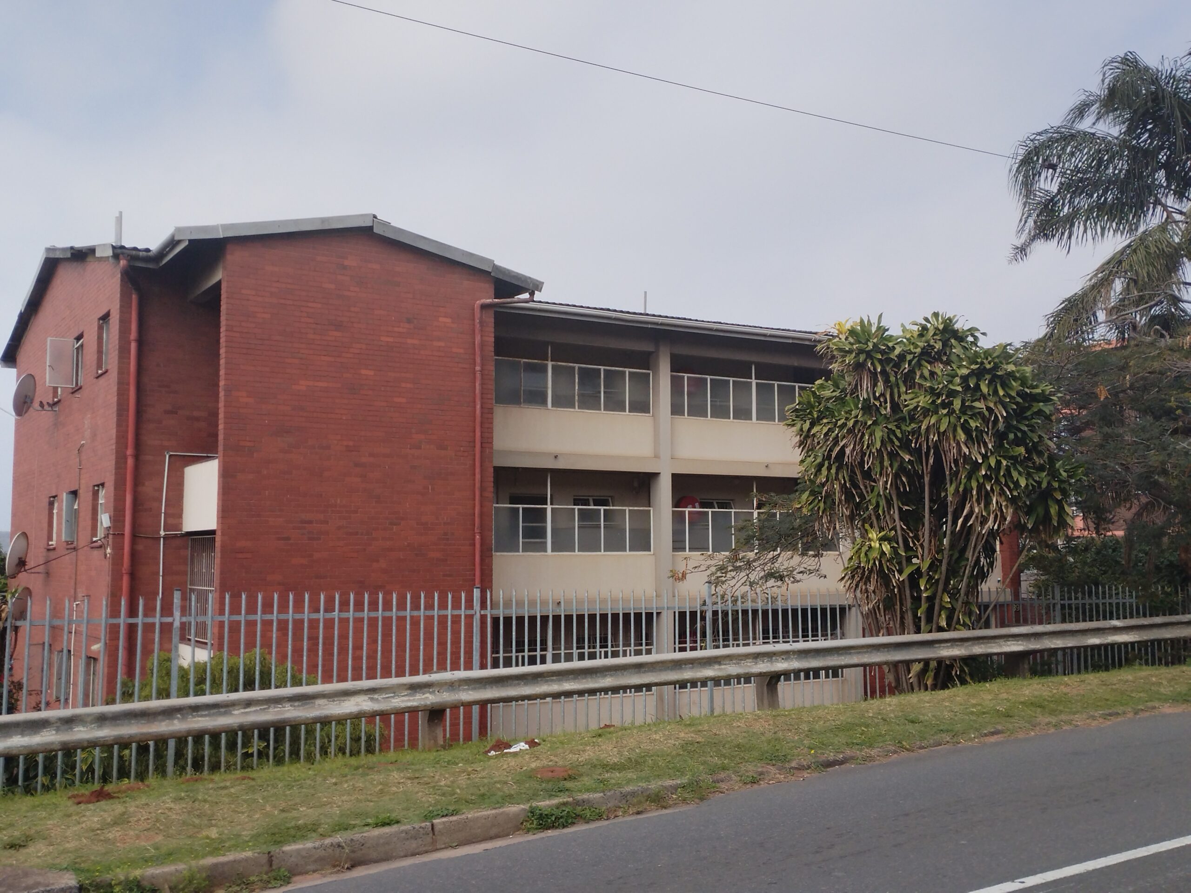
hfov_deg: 51.4
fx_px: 1239
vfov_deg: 39.7
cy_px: 446
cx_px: 596
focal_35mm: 36
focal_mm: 4.25
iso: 100
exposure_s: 1/2176
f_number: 1.8
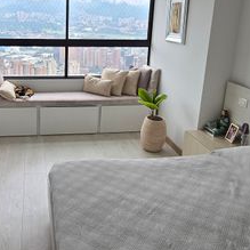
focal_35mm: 35
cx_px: 80
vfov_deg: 46.7
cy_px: 91
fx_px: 286
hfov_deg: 46.4
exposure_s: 1/335
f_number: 2.2
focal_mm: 2.2
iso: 50
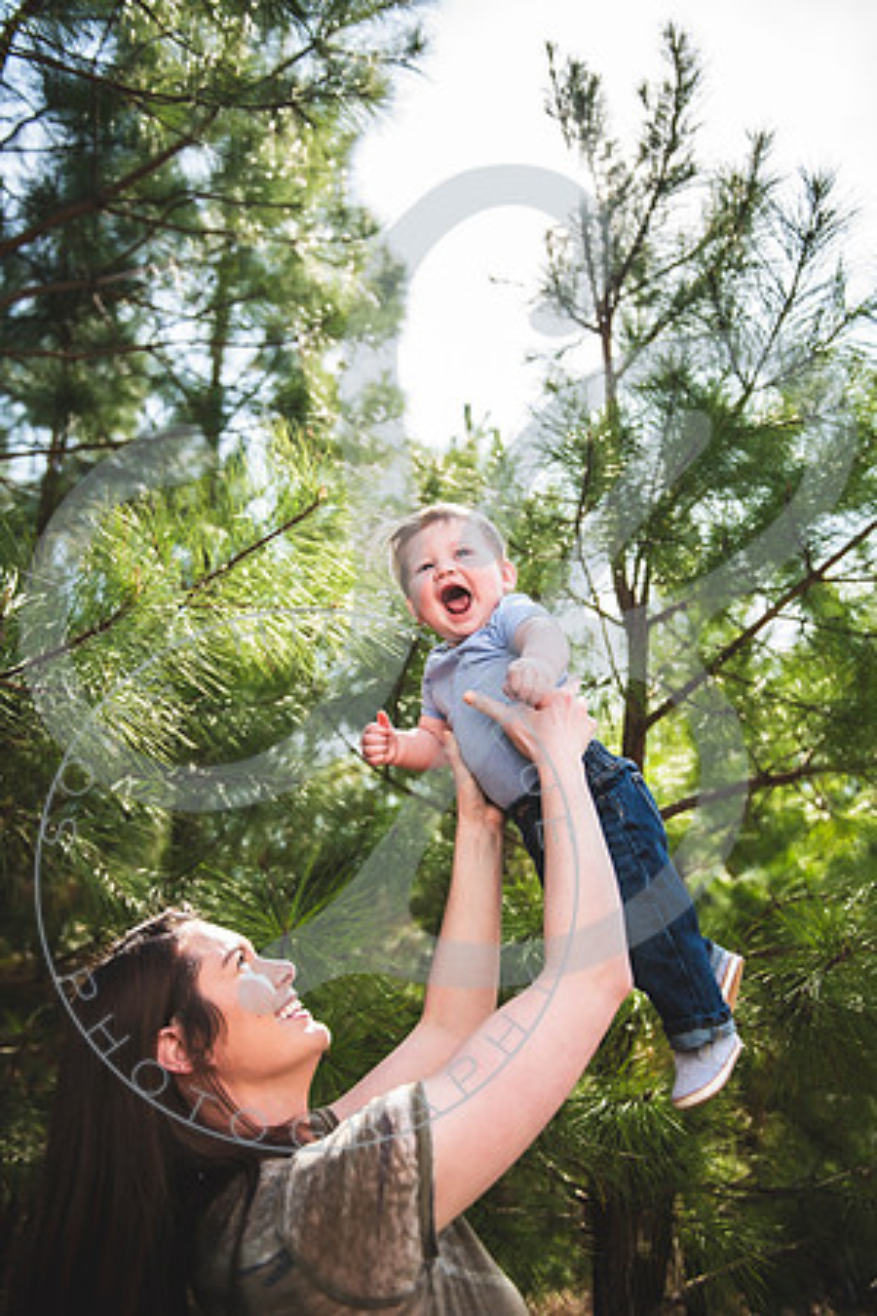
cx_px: 438
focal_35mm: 29
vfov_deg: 63.7
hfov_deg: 45.0
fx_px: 1060
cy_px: 658
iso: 100
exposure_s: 1/640
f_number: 2.8
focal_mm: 29
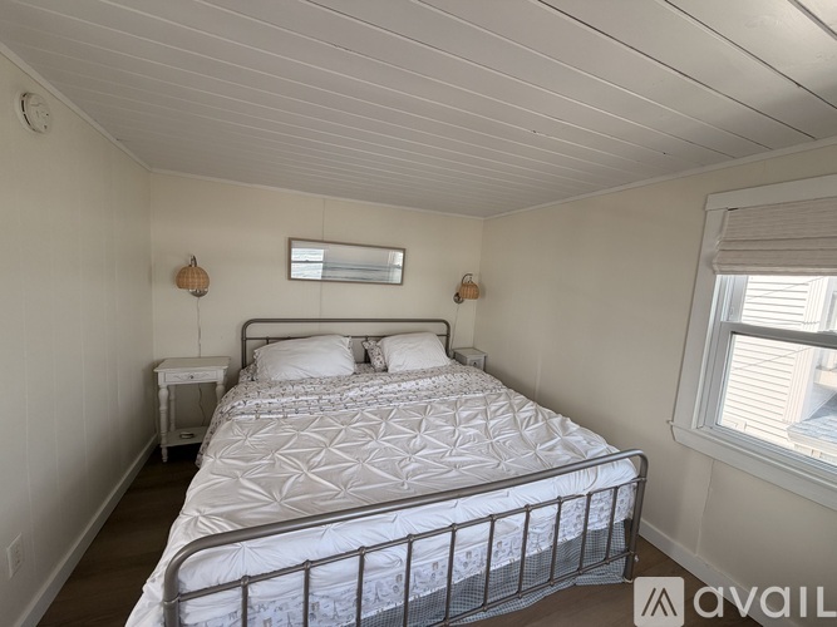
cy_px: 314
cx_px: 418
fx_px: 338
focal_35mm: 14
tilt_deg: -6.0
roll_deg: -4.2
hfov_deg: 102.1
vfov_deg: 85.7
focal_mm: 2.22
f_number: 2.2
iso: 64
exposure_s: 1/121
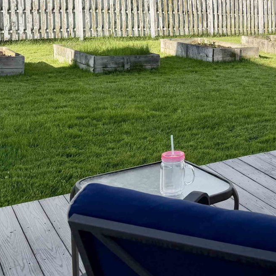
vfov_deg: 31.6
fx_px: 469
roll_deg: -2.6
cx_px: 300
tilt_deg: -5.0
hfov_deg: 29.7
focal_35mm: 52
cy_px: 39
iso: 80
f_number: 1.78
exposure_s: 1/4975
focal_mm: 6.76
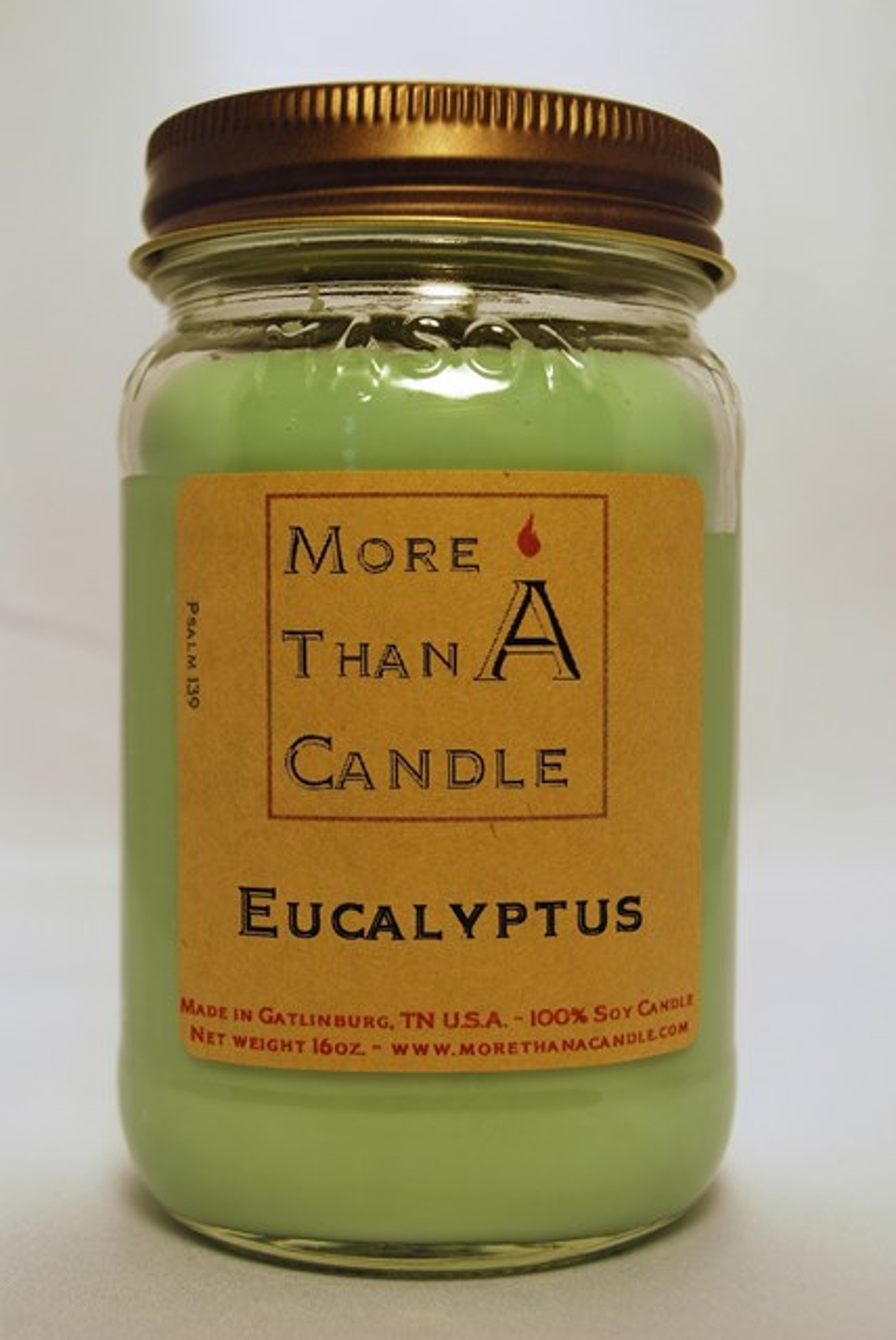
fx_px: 1900
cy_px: 670
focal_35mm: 51
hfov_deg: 26.5
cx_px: 448
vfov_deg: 38.8
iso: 200
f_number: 5
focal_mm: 34
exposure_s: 1/100
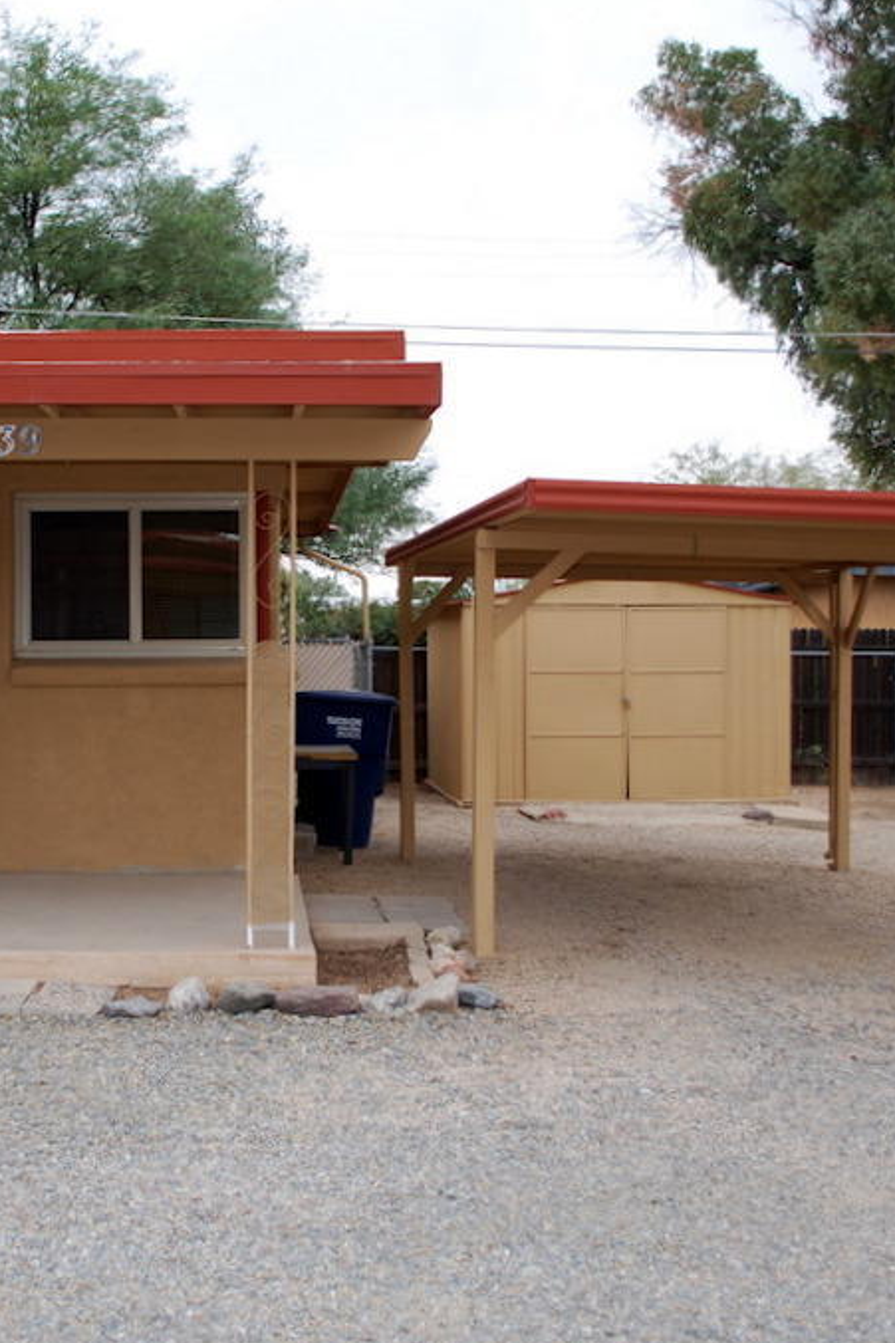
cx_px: 266
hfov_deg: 26.7
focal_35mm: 50
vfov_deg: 39.6
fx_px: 1865
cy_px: 672
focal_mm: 22
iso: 100
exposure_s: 1/125
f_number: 4
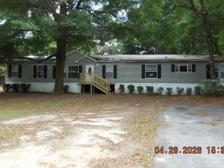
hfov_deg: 63.4
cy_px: 76
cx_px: 119
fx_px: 181
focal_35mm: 28
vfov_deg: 49.7
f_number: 3.7
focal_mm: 4.5
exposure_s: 1/100
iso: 80
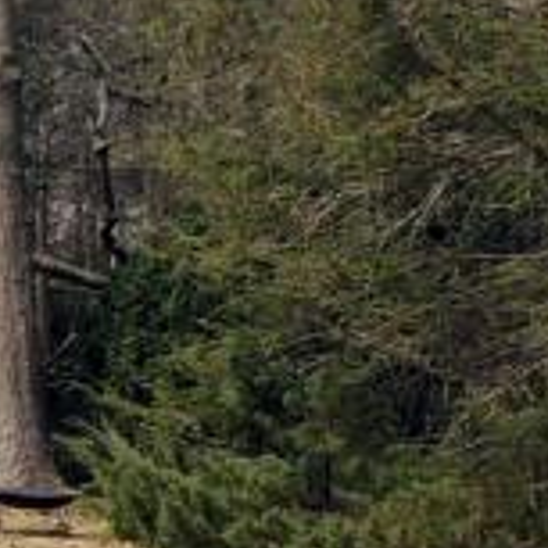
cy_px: 534
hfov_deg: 10.6
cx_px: -749
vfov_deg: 12.2
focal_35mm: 142
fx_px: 2543
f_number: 3
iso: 100
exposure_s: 1/1250
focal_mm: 4.3
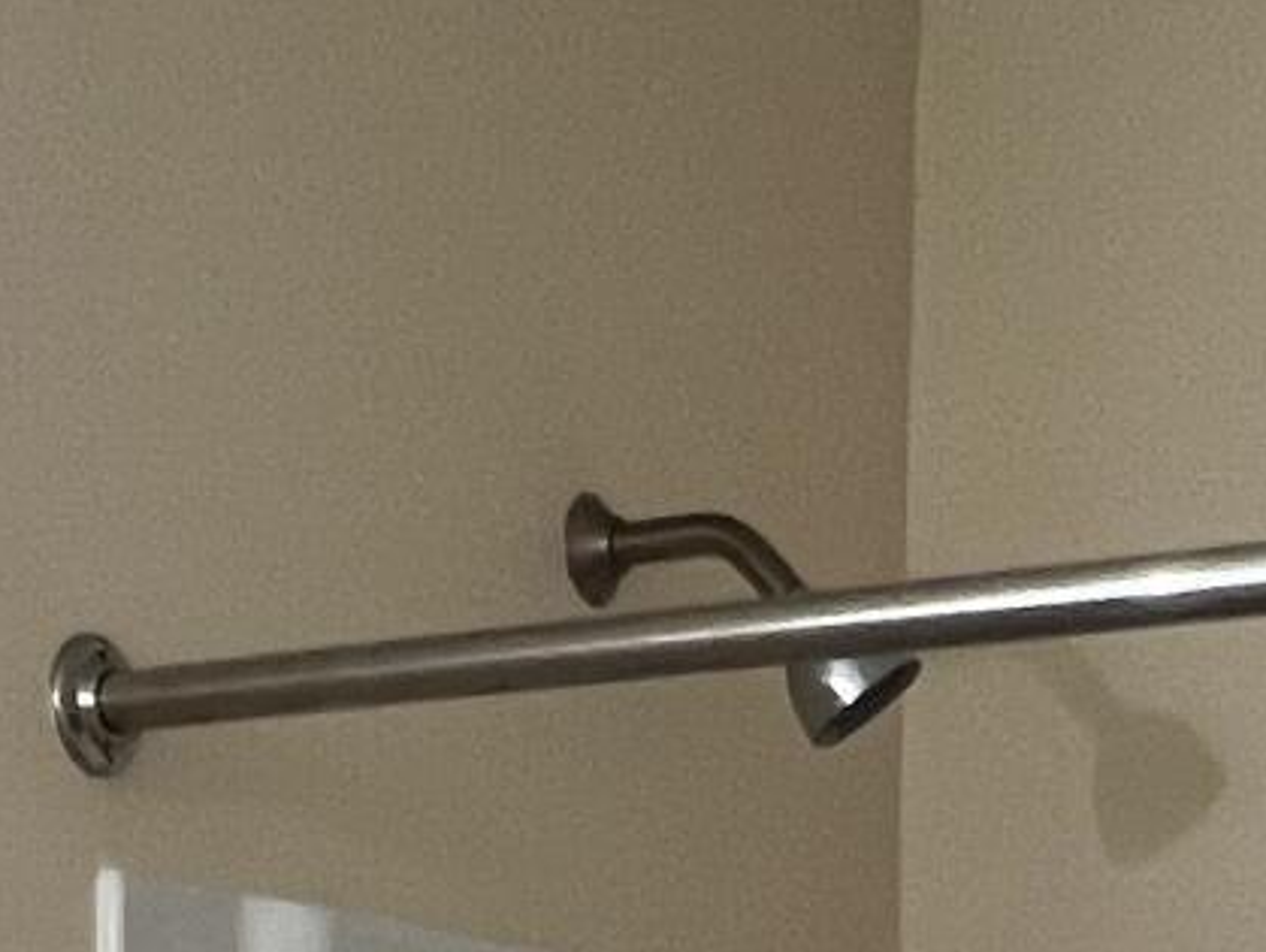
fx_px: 3404
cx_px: 556
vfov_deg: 11.9
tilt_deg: -16.2
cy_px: 2469
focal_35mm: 93
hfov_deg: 21.1
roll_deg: -1.2
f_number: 1.8
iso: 160
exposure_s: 1/60
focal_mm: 1.57
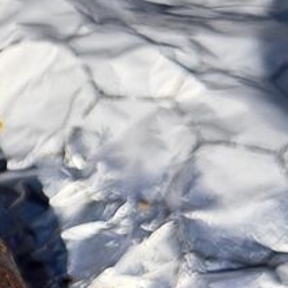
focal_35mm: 204
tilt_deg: -44.6
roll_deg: +0.7
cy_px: 295
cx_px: -393
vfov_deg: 8.5
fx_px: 1920
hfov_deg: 8.0
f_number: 1.78
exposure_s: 1/6536
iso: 64
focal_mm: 6.76
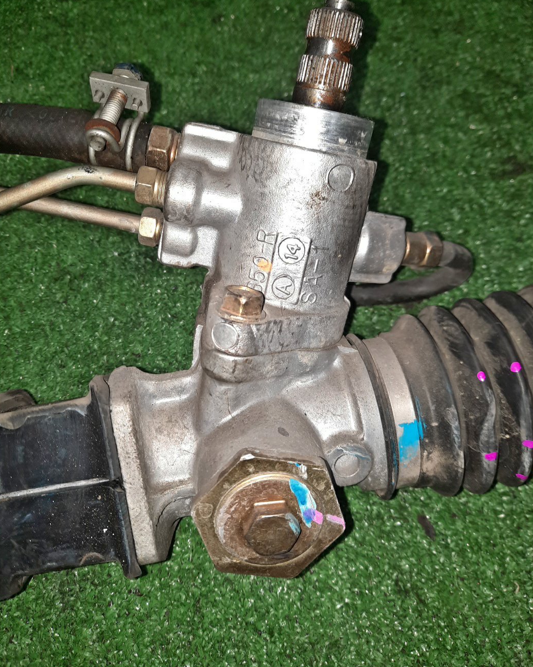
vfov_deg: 64.0
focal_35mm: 27
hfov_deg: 53.2
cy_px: 314
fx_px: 532
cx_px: 262
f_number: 2
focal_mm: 4.6
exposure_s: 1/33
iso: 321
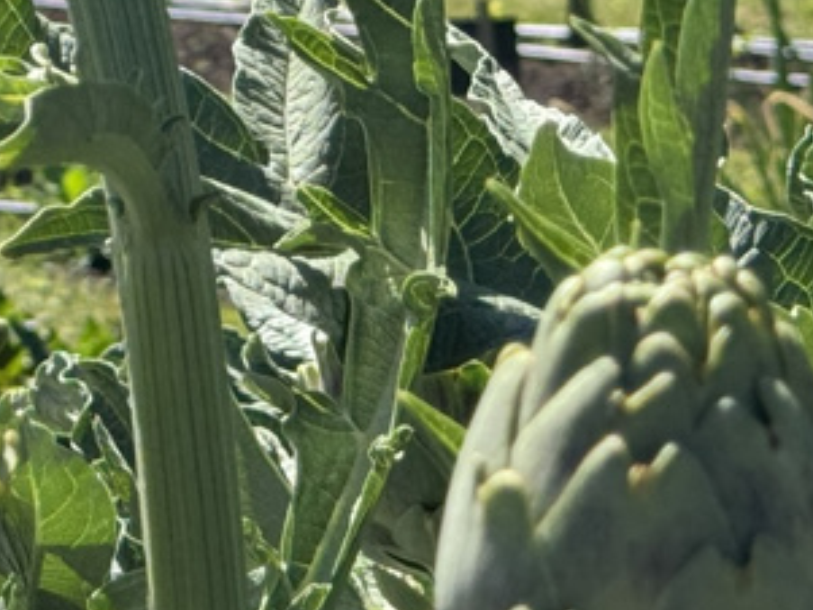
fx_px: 4793
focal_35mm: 204
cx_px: -281
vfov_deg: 7.1
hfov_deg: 9.5
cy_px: -370
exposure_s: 1/2513
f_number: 1.78
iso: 64
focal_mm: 6.76
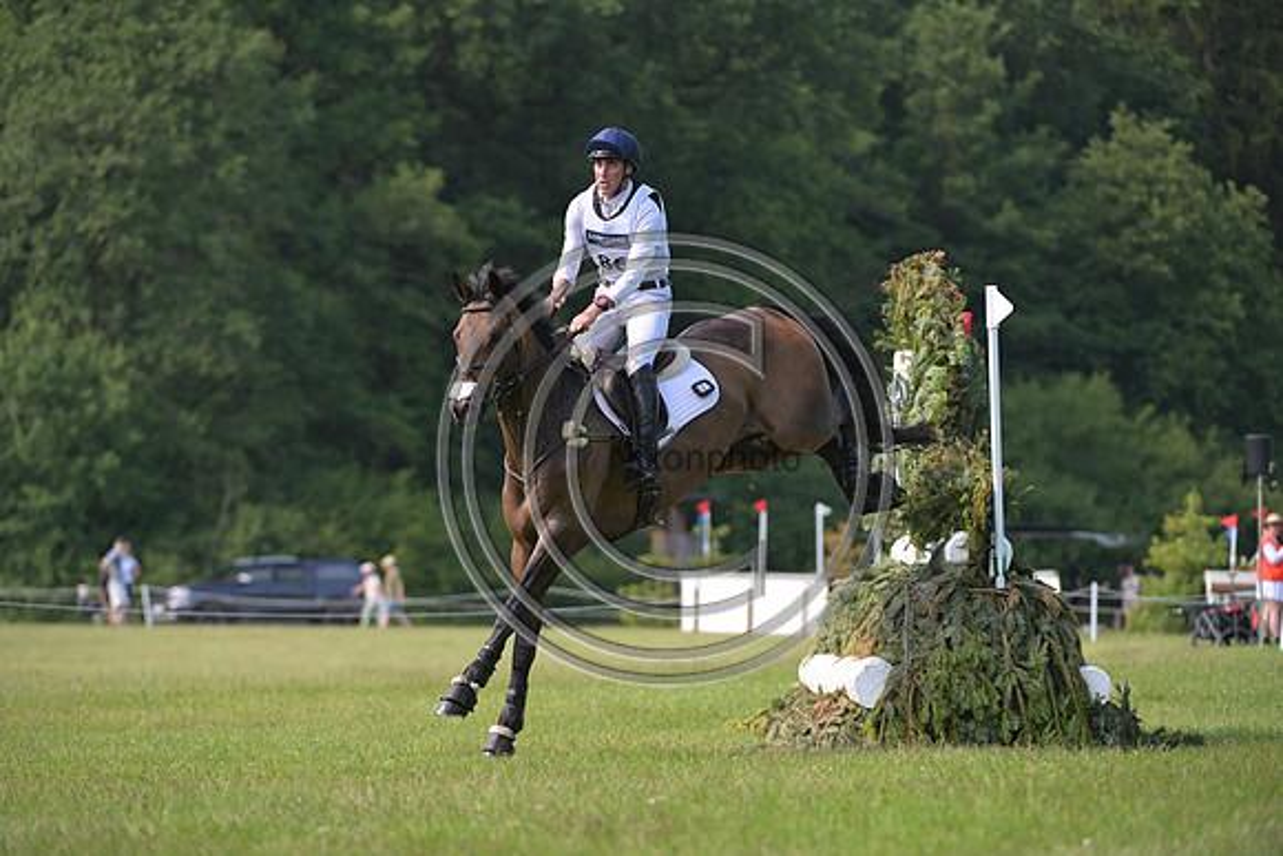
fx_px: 7842
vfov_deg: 6.2
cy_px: 428
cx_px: 642
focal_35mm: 220
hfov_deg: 9.4
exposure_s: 1/1250
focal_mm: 220
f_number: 5
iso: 900
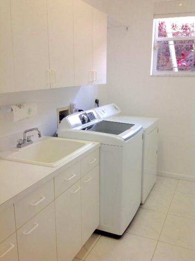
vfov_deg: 52.7
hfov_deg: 40.6
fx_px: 264
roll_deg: +0.3
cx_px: 98
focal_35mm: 35
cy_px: 130
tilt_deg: -13.5
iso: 64
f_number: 2.4
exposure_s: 1/60
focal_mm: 4.28
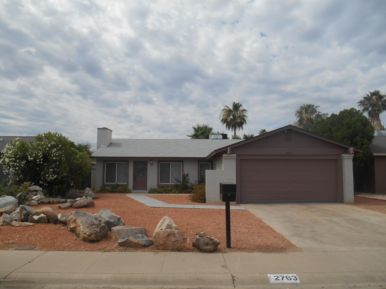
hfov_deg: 67.3
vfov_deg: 53.1
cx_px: 193
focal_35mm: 26
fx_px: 290
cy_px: 144
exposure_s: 1/2000
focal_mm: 4.7
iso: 80
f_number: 3.4
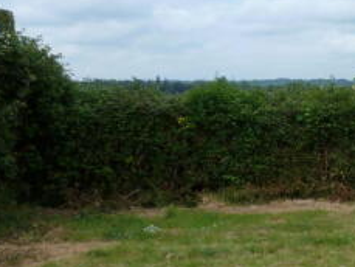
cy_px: 144
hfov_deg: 27.6
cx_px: 432
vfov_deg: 24.0
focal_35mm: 61
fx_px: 626
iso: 100
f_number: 4.5
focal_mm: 4.3
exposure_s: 1/500
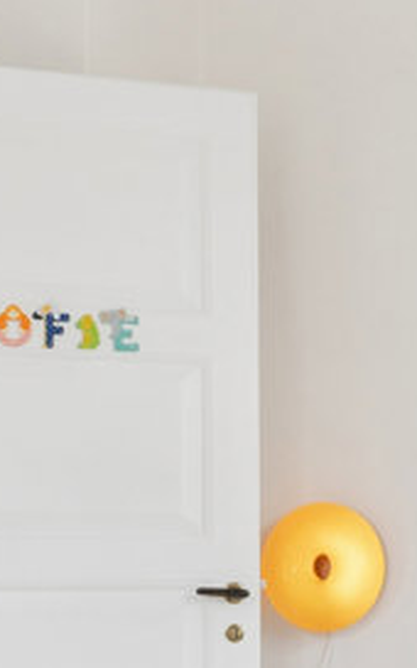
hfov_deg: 14.6
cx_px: 697
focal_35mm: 81
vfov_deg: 24.8
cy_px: 589
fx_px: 1474
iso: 200
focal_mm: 13
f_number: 8
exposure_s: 1/40
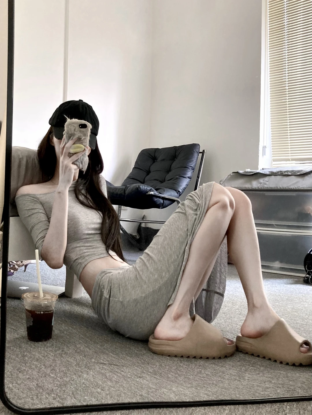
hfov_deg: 49.7
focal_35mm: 28
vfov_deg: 63.4
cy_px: 208
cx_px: 156
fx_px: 336
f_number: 1.8
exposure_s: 1/60
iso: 320
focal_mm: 3.99
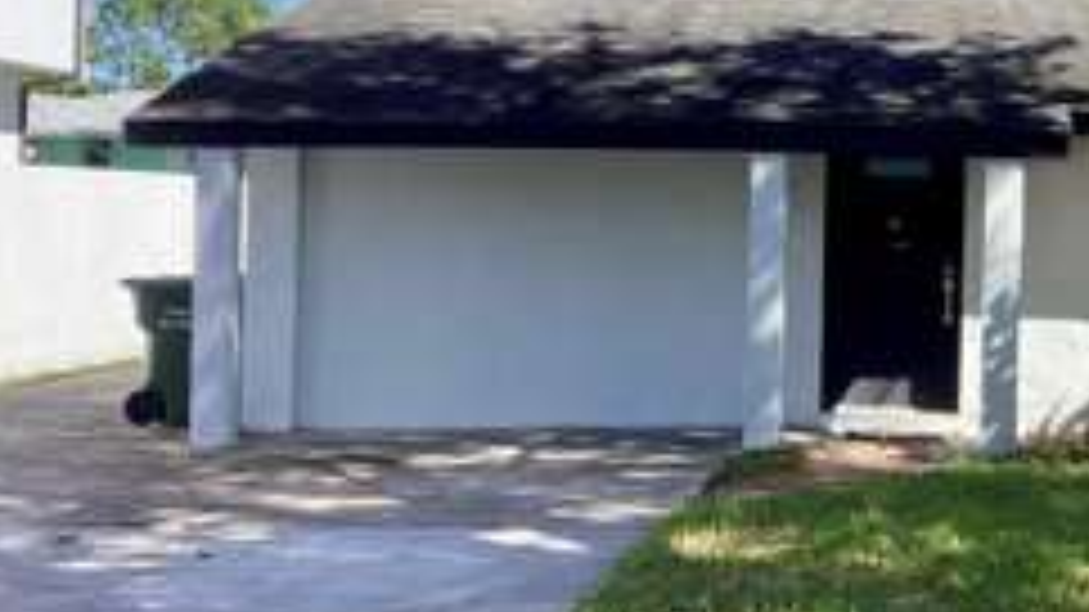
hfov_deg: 30.2
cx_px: 958
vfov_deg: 17.9
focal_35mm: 67
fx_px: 1934
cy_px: 225
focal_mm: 3.3
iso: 25
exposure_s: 1/558
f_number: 2.4
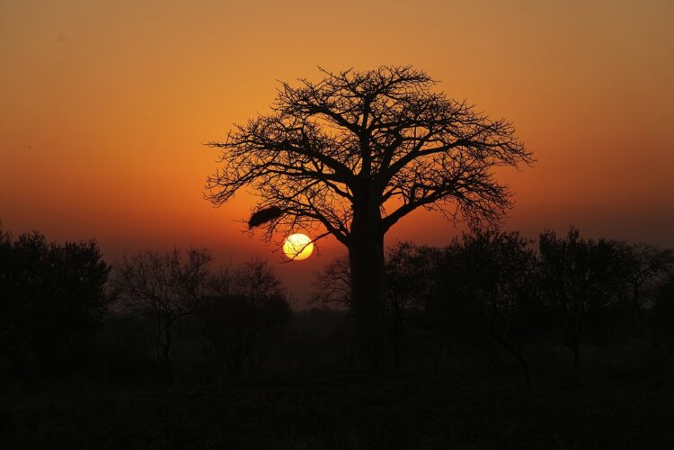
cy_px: 225
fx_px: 3295
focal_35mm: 176
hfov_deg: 11.7
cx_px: 337
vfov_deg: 7.8
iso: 400
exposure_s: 1/1600
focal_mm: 176
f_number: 8
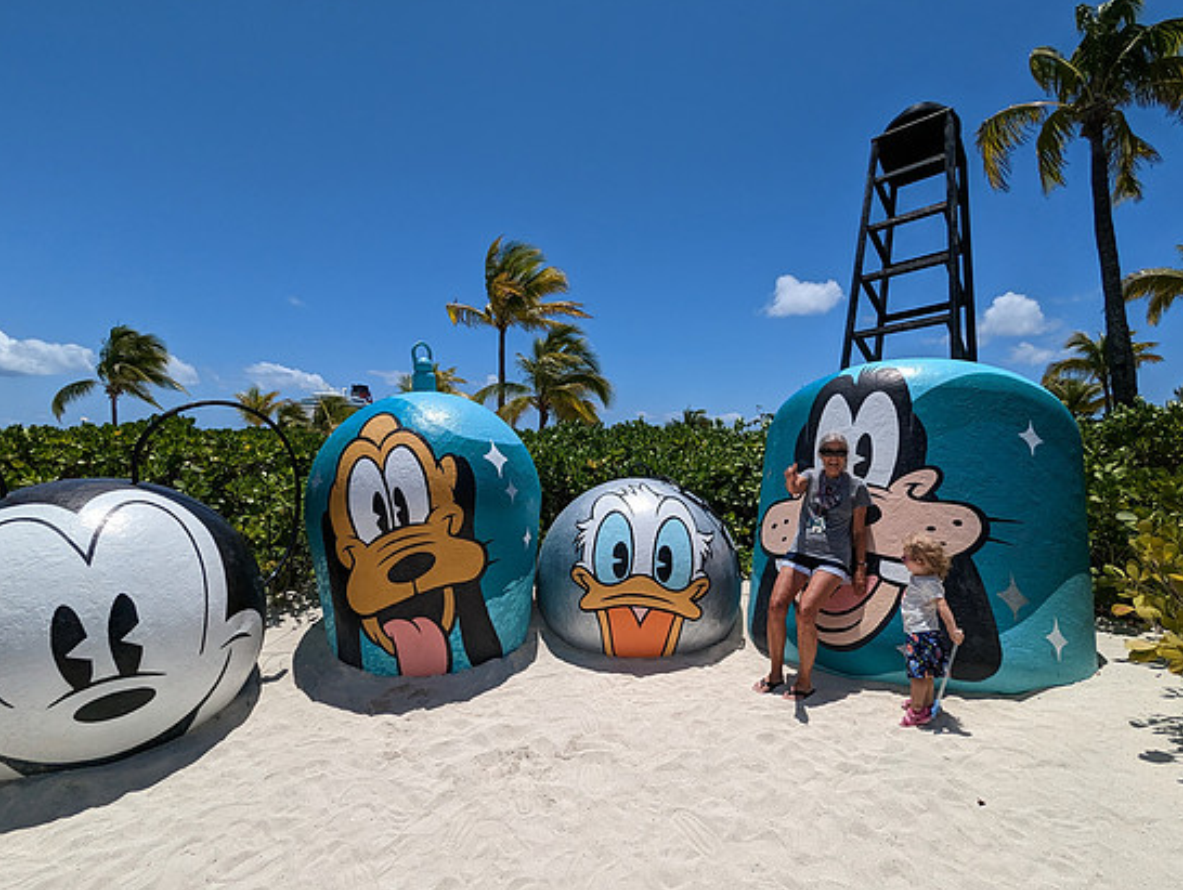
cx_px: 604
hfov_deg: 90.9
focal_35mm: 17
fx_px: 582
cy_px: 462
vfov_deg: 74.8
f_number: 2.2
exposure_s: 1/3597
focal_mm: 2.35
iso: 50
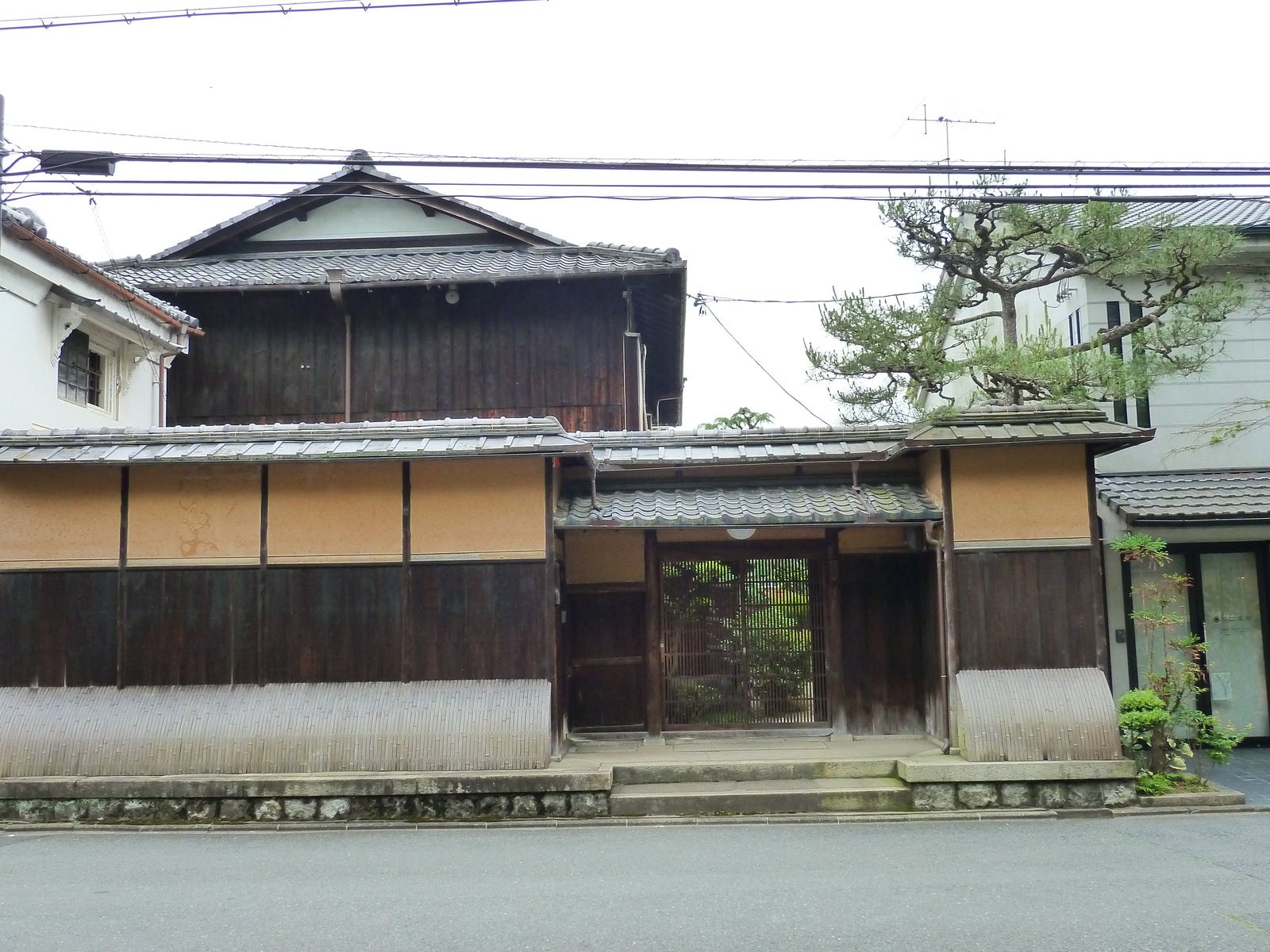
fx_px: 1174
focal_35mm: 32
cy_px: 476
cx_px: 635
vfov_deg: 44.2
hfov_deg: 56.8
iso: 200
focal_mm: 5.3
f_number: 4
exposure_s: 1/160
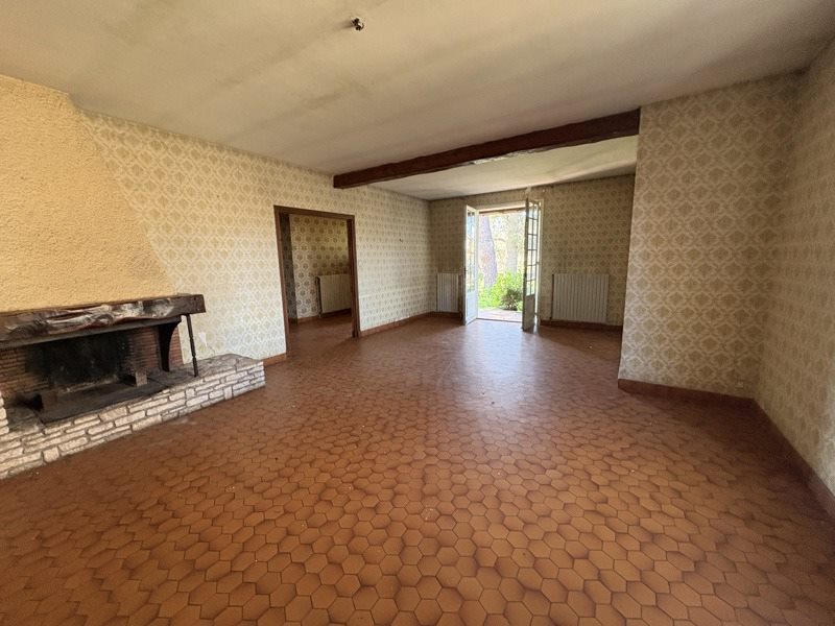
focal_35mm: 14
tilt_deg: -9.5
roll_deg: +1.6
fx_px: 338
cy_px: 313
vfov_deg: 85.7
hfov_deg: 102.1
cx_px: 418
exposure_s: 1/60
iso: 400
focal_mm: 2.22
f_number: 2.2
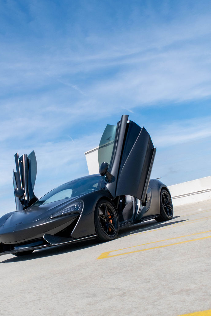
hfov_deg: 33.3
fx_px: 352
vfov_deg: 48.3
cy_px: 185
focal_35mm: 40
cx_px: 84
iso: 400
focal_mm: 18
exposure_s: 1/2000
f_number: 8
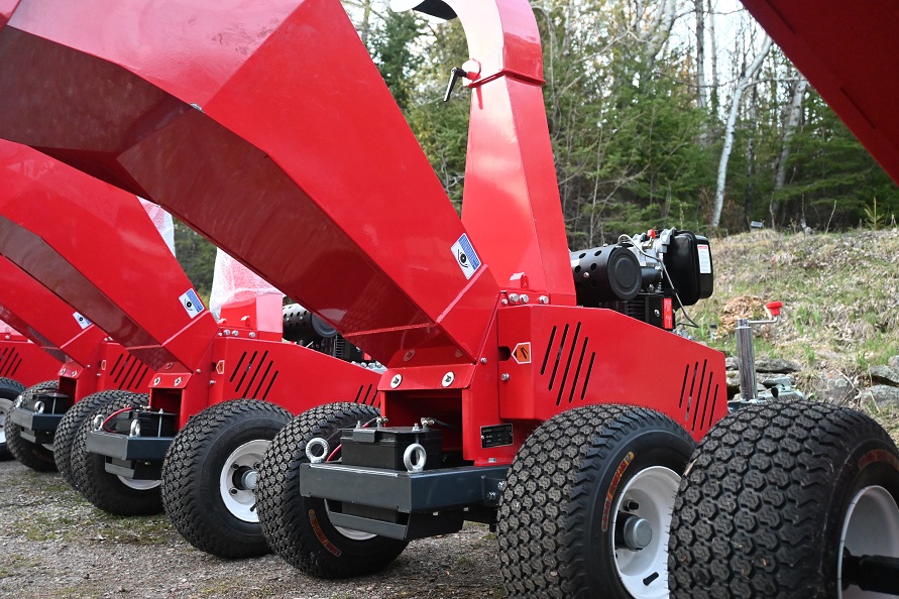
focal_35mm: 34
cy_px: 300
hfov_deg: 56.1
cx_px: 450
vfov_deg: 39.1
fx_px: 843
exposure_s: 1/125
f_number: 4
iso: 2500
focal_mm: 22.5
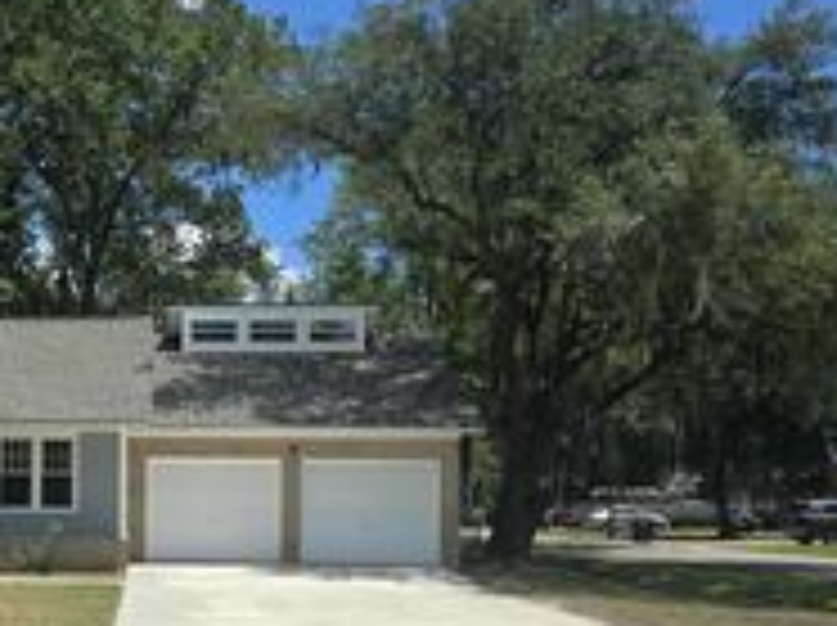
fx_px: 1207
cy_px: 471
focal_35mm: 50
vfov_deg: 28.6
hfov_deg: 35.8
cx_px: 72
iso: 80
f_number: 1.7
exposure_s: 1/6355
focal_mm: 6.3
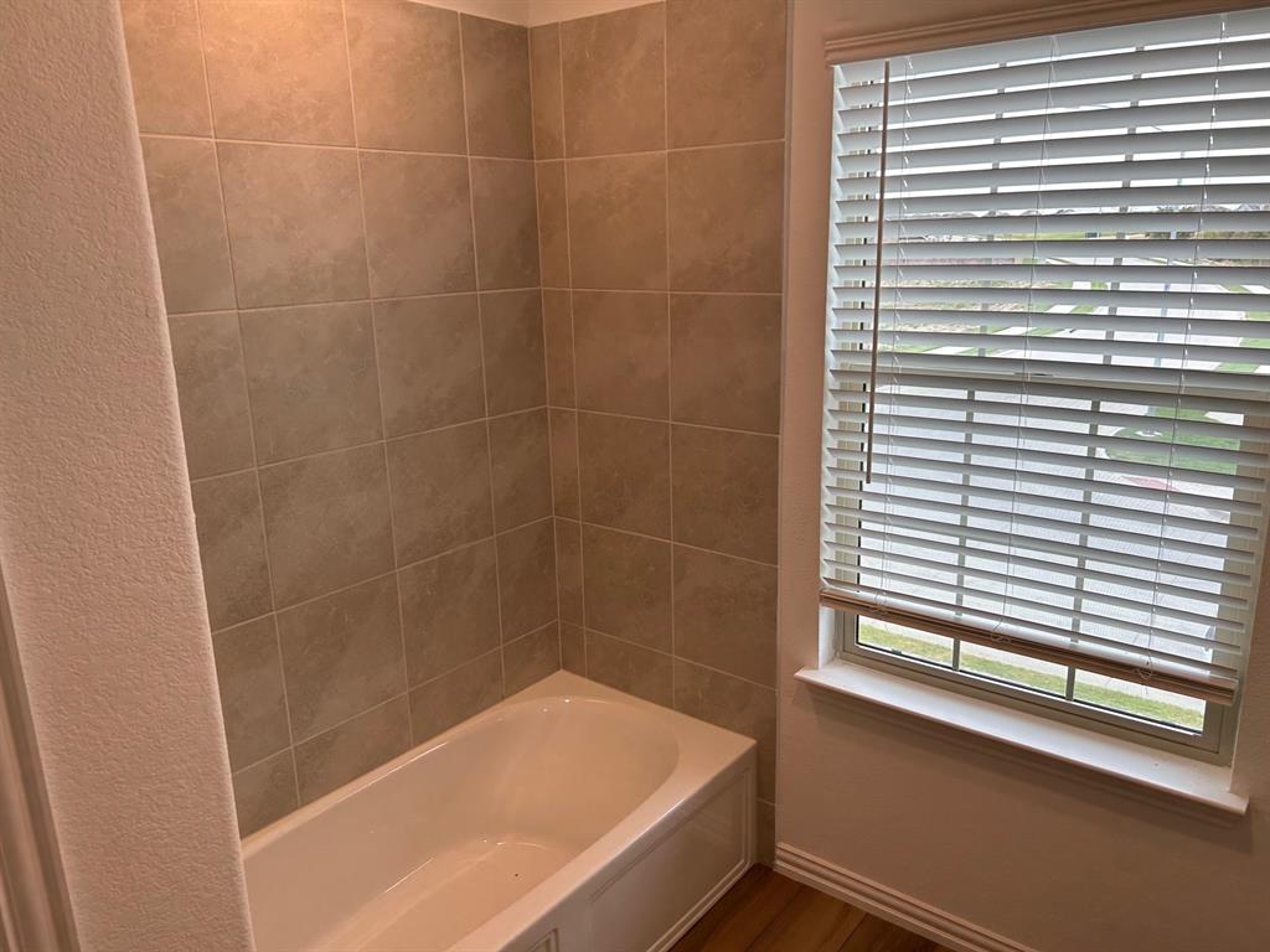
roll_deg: +1.0
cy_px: 476
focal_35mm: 26
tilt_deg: -14.6
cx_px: 635
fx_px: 954
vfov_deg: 53.1
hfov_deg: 67.3
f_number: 1.5
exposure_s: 1/216
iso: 50
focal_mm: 5.7
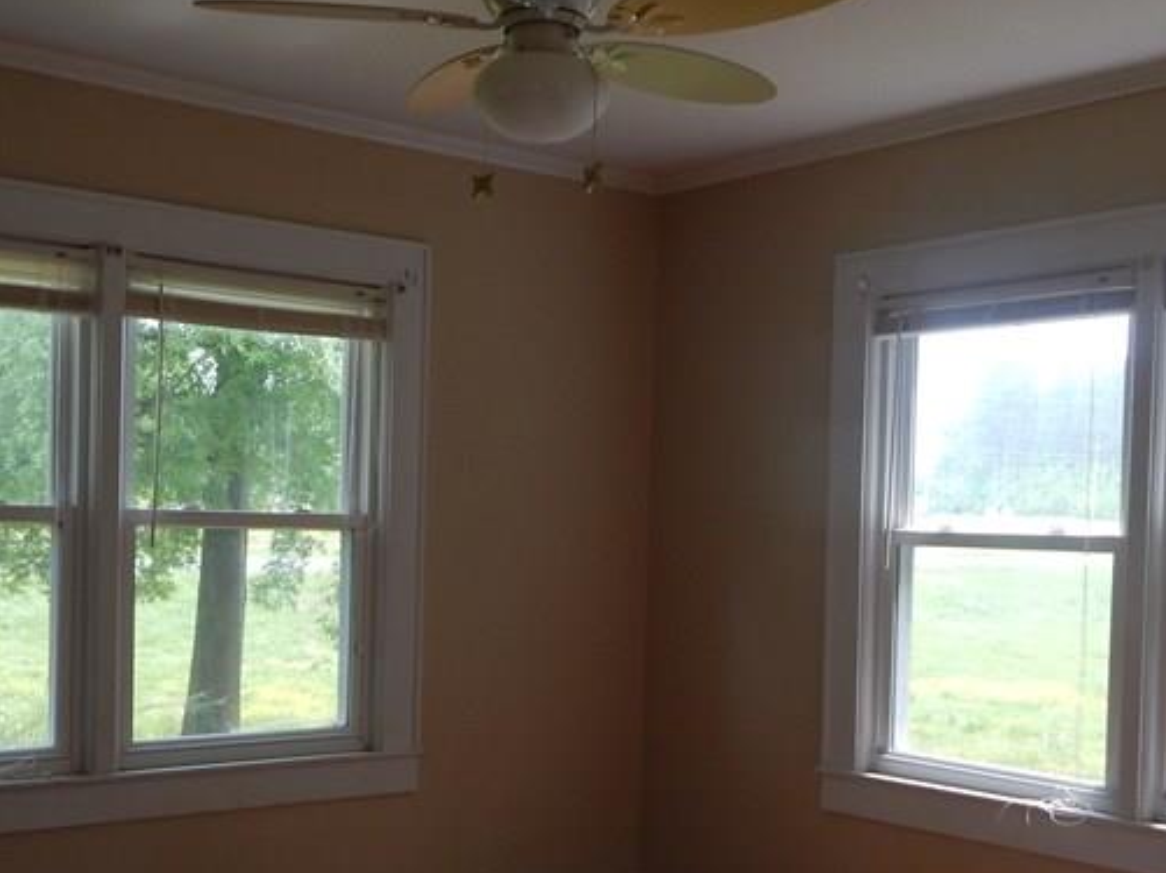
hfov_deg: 42.0
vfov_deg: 31.9
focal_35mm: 45
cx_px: 517
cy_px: 584
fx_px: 1515
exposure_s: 1/100
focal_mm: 4
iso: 125
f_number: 3
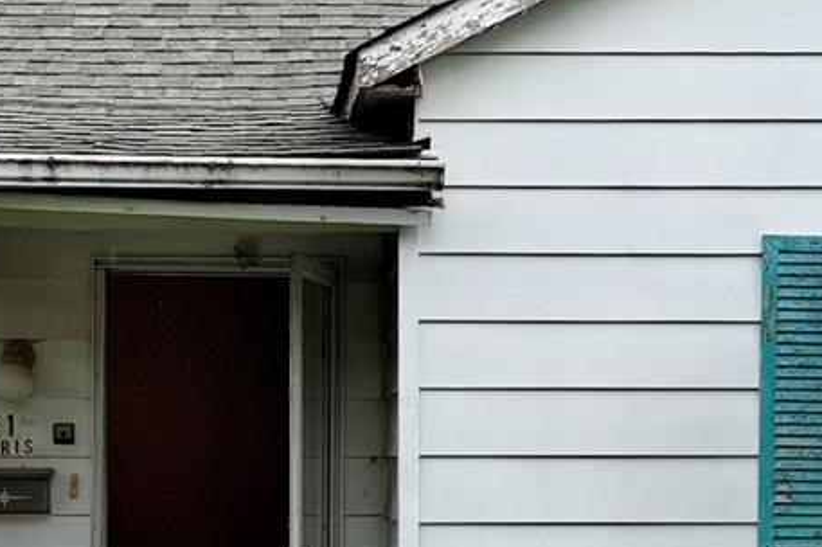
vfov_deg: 10.5
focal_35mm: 130
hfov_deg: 15.8
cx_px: 349
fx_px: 2966
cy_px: 492
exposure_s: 1/608
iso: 100
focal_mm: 10.57
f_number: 2.8
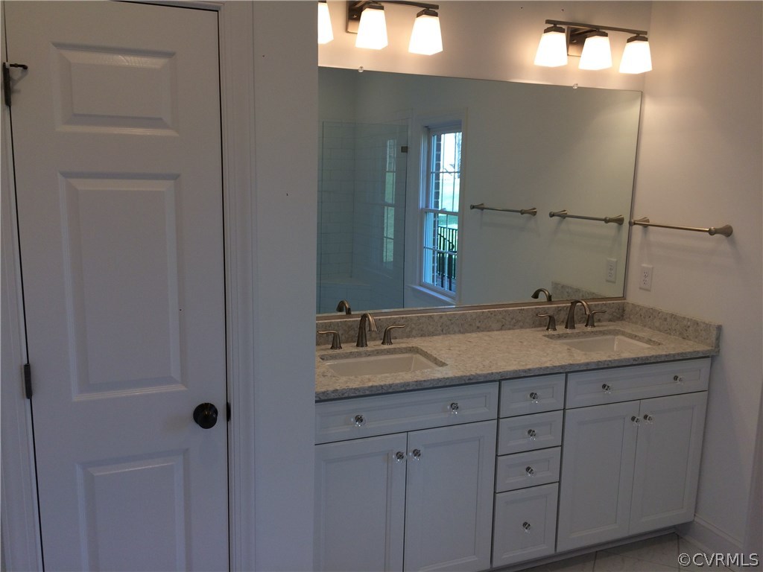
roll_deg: +0.0
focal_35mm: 29
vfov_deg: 48.2
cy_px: 286
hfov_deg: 61.7
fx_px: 639
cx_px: 382
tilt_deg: -11.1
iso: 50
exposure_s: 1/120
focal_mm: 4.15
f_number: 2.2
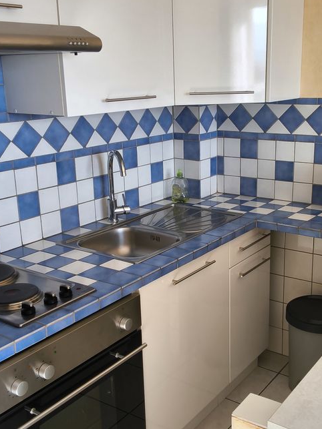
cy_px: 219
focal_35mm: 42
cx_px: 189
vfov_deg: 44.8
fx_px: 521
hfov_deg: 34.3
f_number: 2
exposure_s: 1/104
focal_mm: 2.87
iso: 32
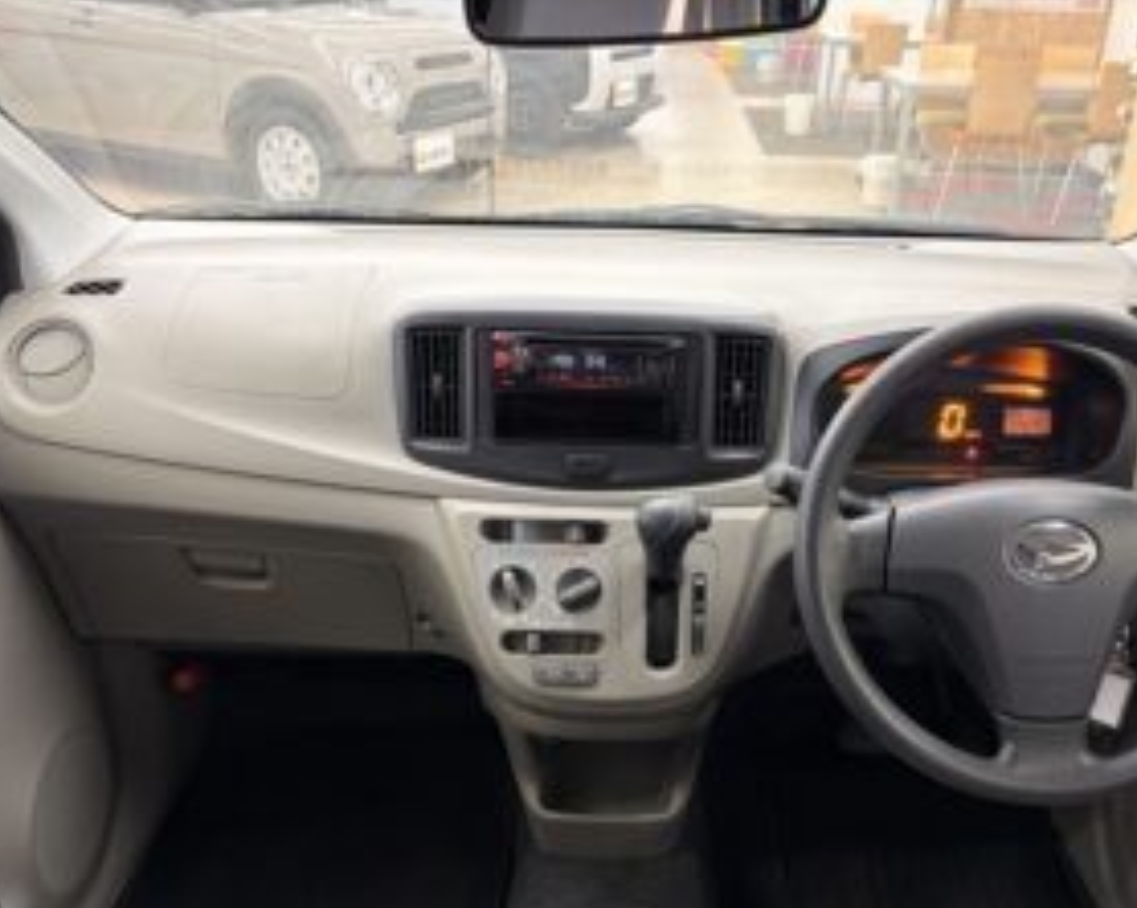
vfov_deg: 45.6
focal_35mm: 32
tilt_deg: -28.5
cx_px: 622
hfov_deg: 55.6
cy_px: 534
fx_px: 1076
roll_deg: -1.4
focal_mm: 5.96
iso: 160
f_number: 1.6
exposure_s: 1/50
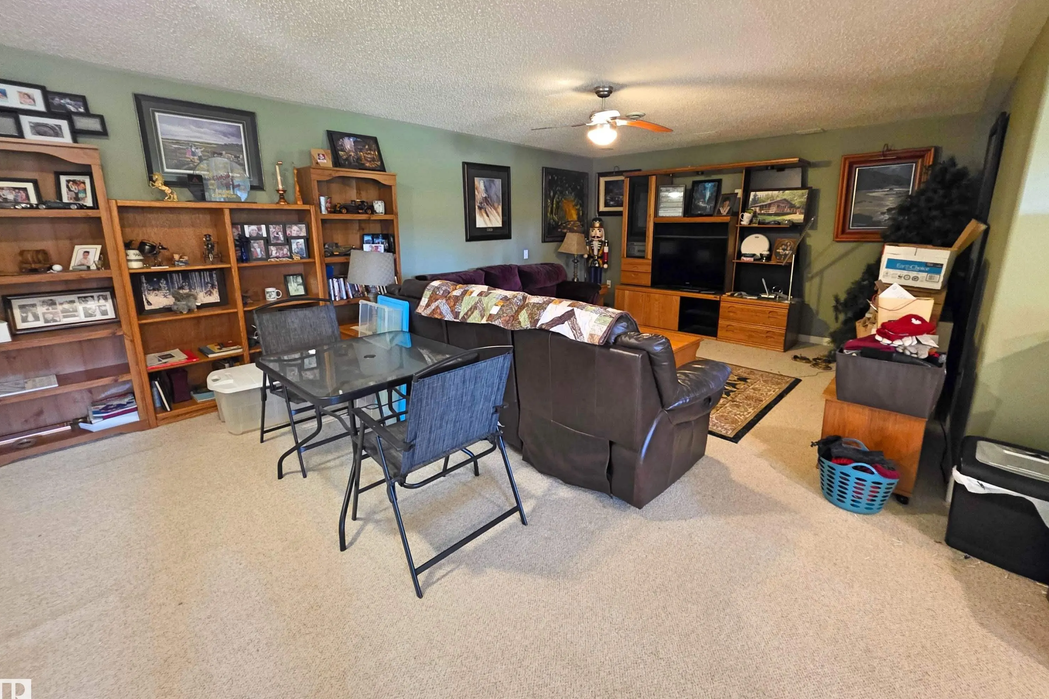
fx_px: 408
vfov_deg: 81.0
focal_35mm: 14
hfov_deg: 104.2
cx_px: 539
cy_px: 320
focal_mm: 2.2
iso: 1000
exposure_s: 1/30
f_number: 1.9
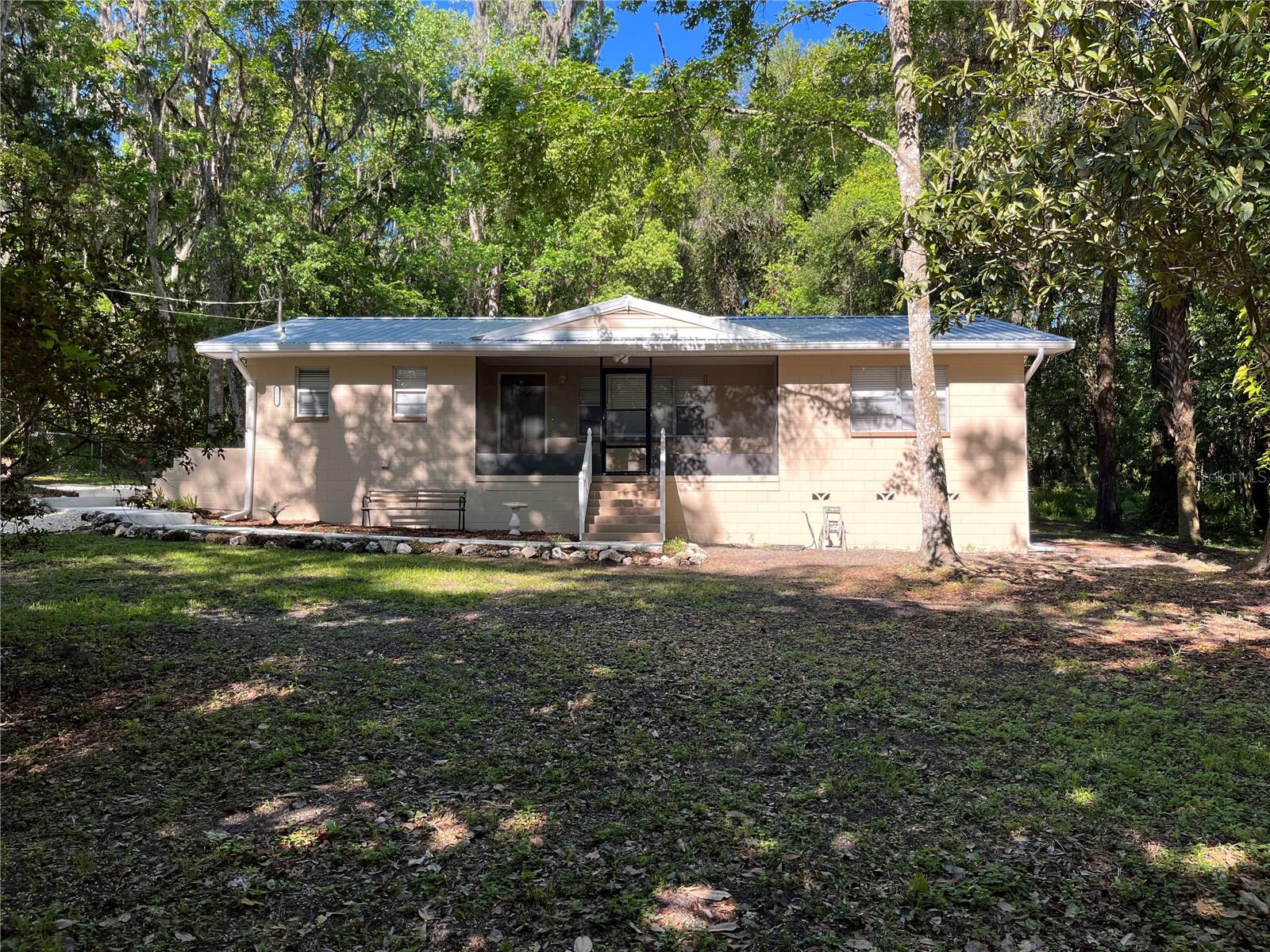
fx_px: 954
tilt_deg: +2.7
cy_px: 476
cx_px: 635
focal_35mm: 26
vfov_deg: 53.1
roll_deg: -0.2
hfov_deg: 67.3
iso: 50
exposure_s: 1/668
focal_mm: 5.1
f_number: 1.6
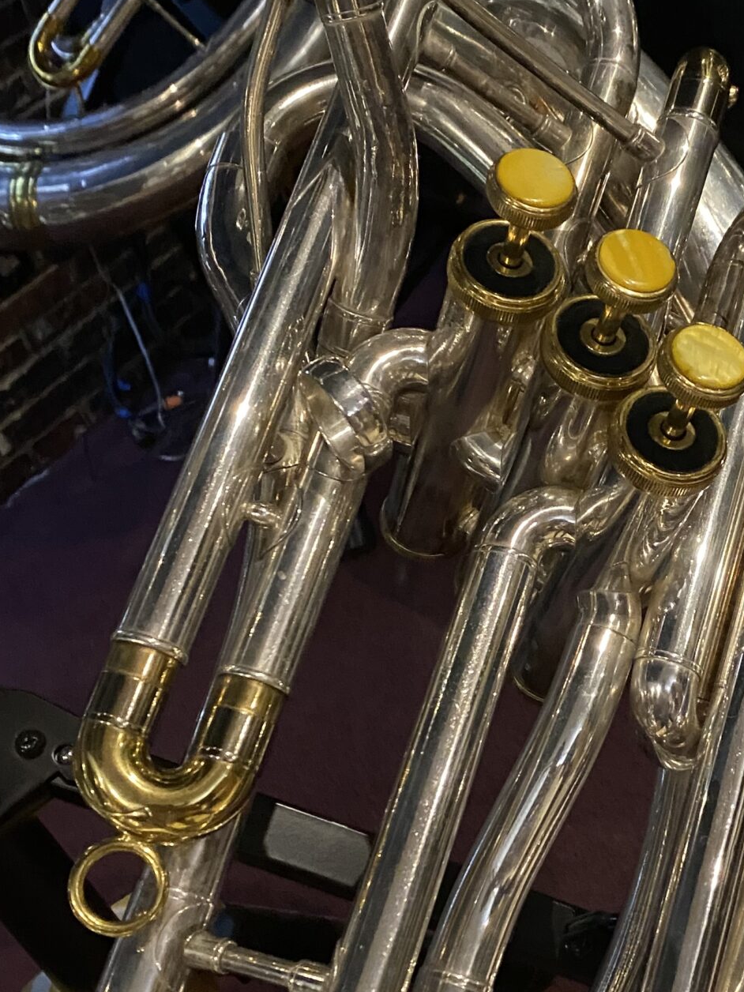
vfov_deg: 36.1
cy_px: 575
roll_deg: +24.6
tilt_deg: -32.9
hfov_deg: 27.1
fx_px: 1519
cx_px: 562
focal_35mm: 53
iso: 1000
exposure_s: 1/30
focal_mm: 4.25
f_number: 1.8
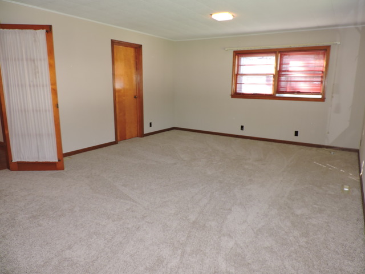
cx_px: 182
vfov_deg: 56.8
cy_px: 137
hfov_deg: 71.6
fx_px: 253
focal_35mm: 24
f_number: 3
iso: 180
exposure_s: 1/30
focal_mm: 4.3
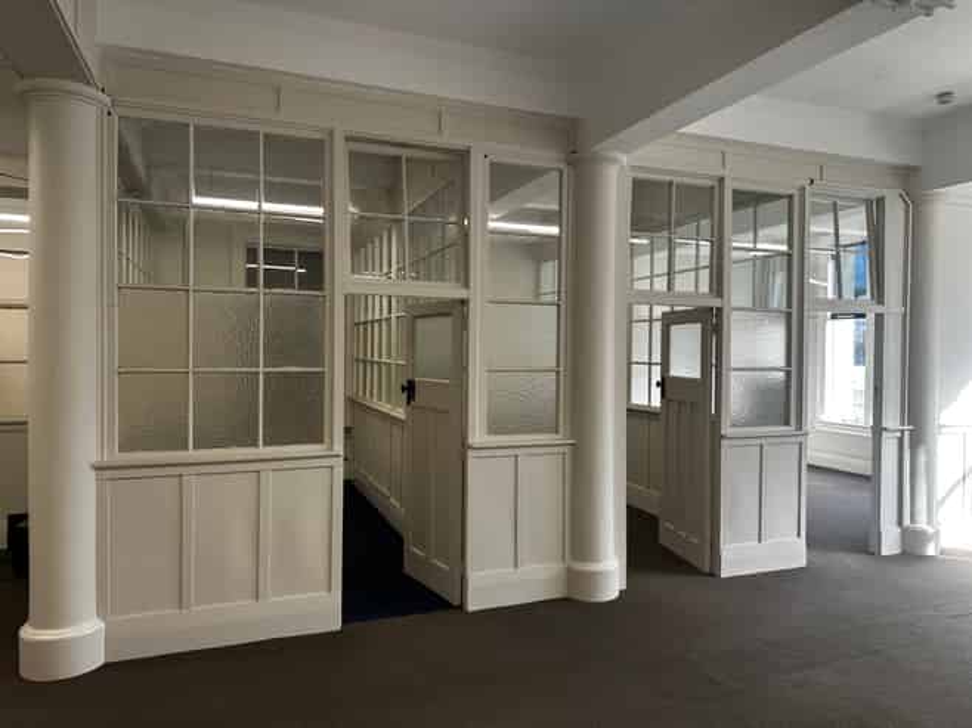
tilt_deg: -0.5
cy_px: 364
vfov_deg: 56.8
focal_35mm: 24
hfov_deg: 71.6
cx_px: 486
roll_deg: -1.1
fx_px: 674
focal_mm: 6.86
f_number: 1.78
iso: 64
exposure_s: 1/166
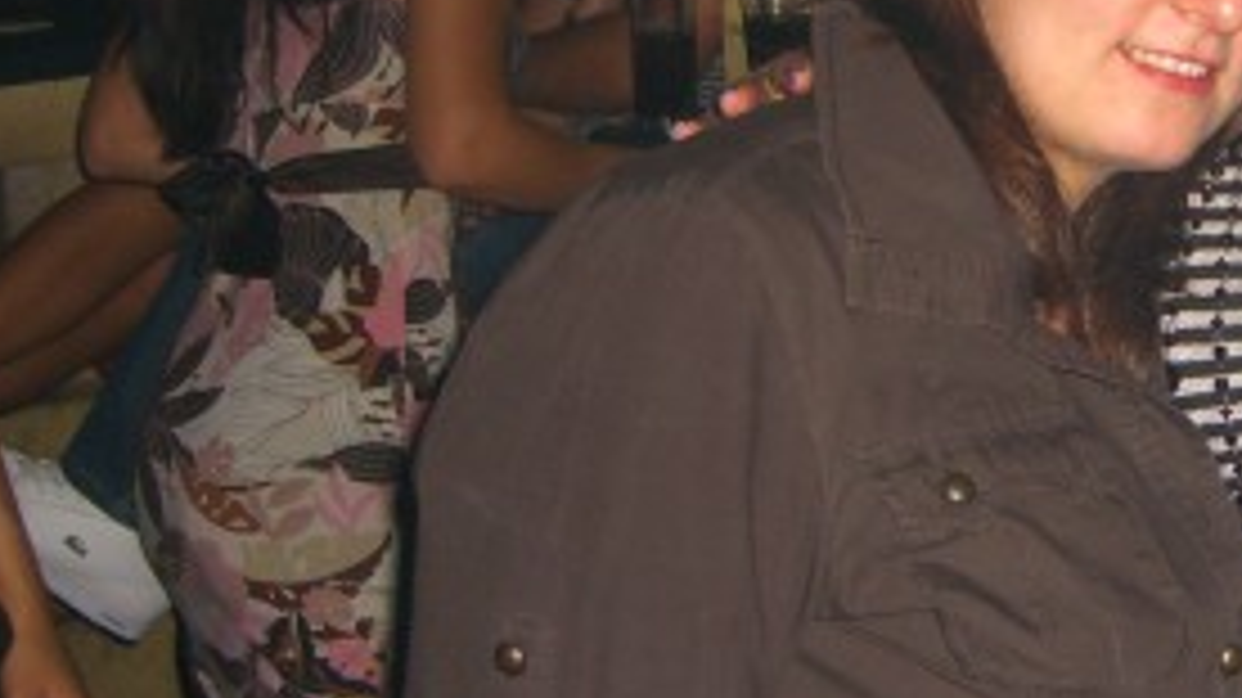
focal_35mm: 90
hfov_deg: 22.8
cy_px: 149
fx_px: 2963
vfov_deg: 13.4
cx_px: 1224
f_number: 2.8
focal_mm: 7.9
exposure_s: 1/60
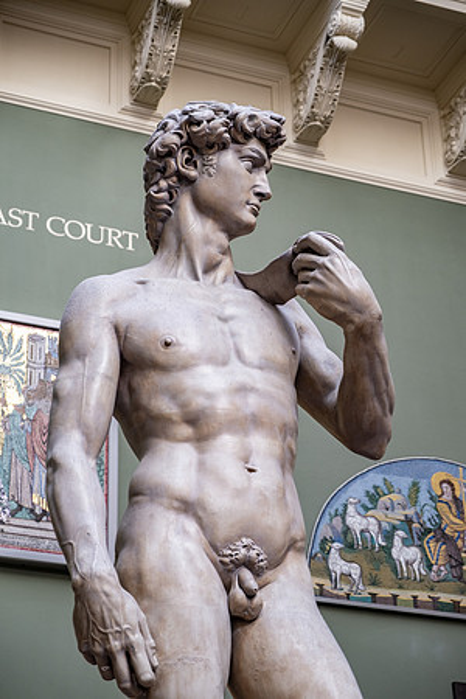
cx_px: 233
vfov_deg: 24.5
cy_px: 350
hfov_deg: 16.5
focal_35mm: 83
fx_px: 1611
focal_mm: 55
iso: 640
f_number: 2.8
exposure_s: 1/125
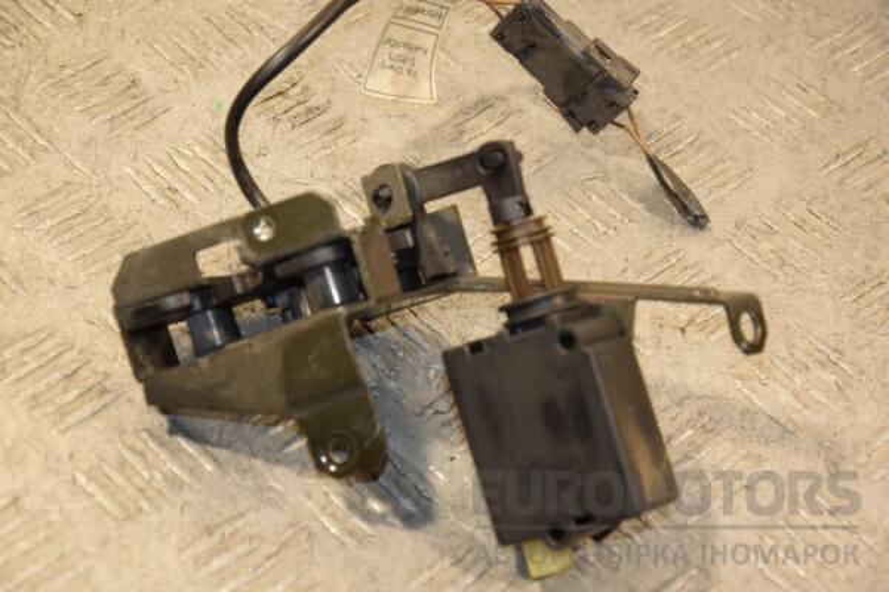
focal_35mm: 112
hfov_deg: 18.2
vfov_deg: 12.2
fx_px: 2778
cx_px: 444
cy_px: 296
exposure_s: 1/100
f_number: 5.3
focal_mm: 75
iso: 800
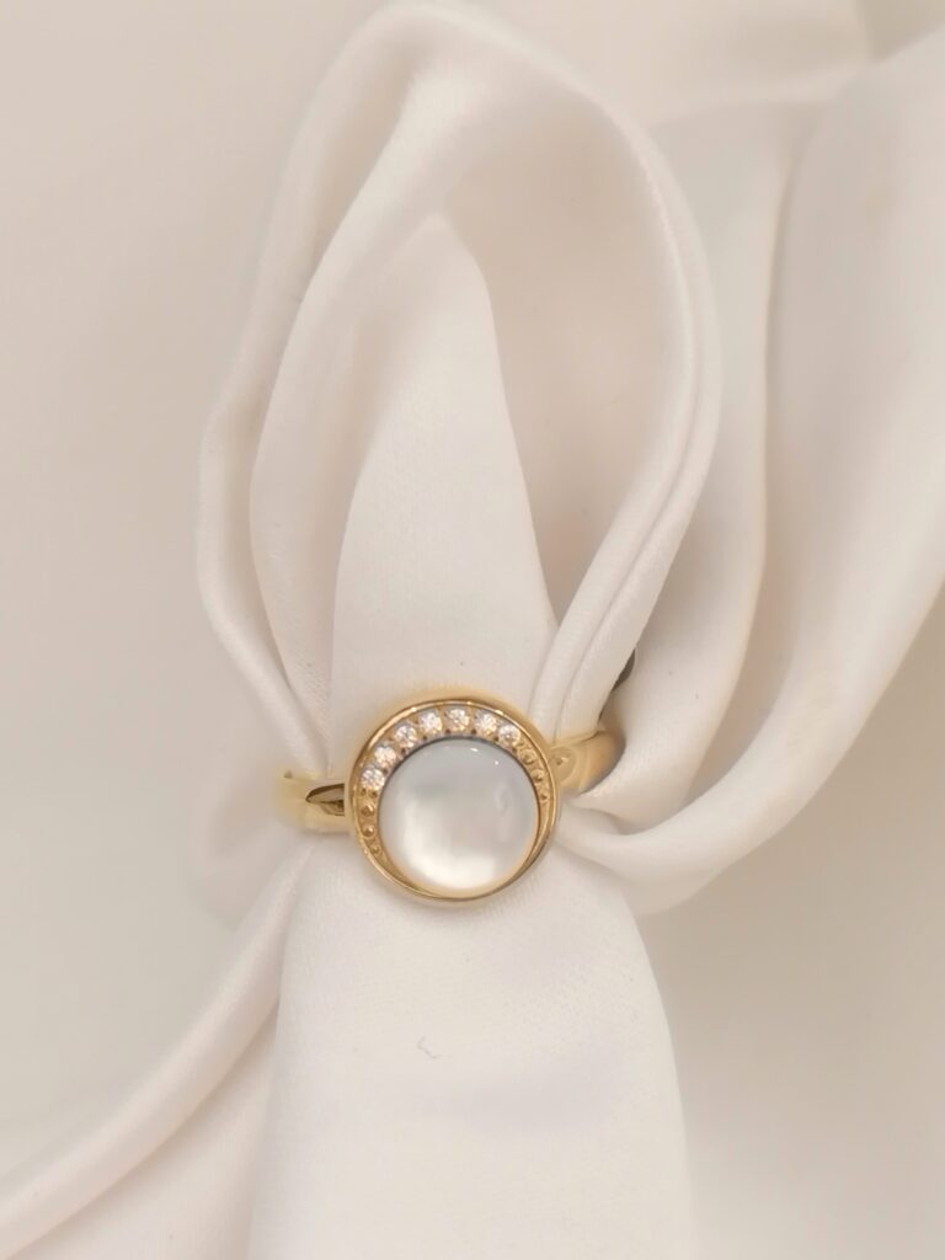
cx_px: 472
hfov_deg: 27.0
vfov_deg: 35.5
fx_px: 1966
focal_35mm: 54
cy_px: 630
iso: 160
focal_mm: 4.75
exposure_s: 1/50
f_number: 1.8
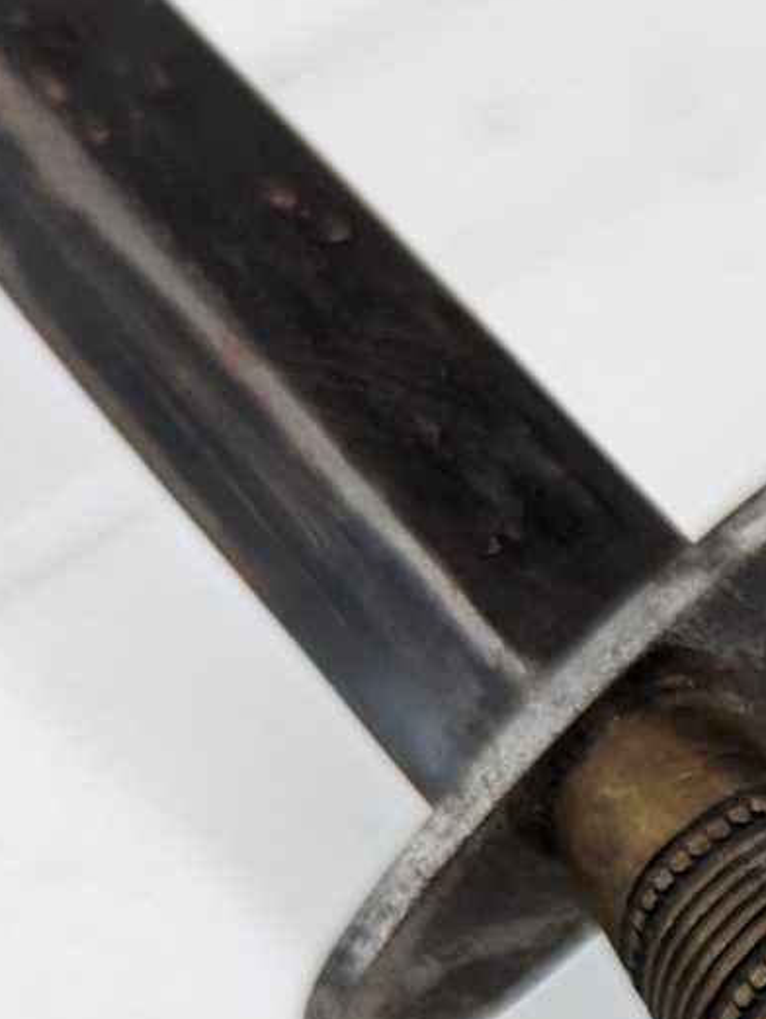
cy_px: 1455
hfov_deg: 11.3
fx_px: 3474
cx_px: 1559
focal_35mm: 118
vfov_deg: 15.6
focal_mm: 6.81
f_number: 1.85
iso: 112
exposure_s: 1/249
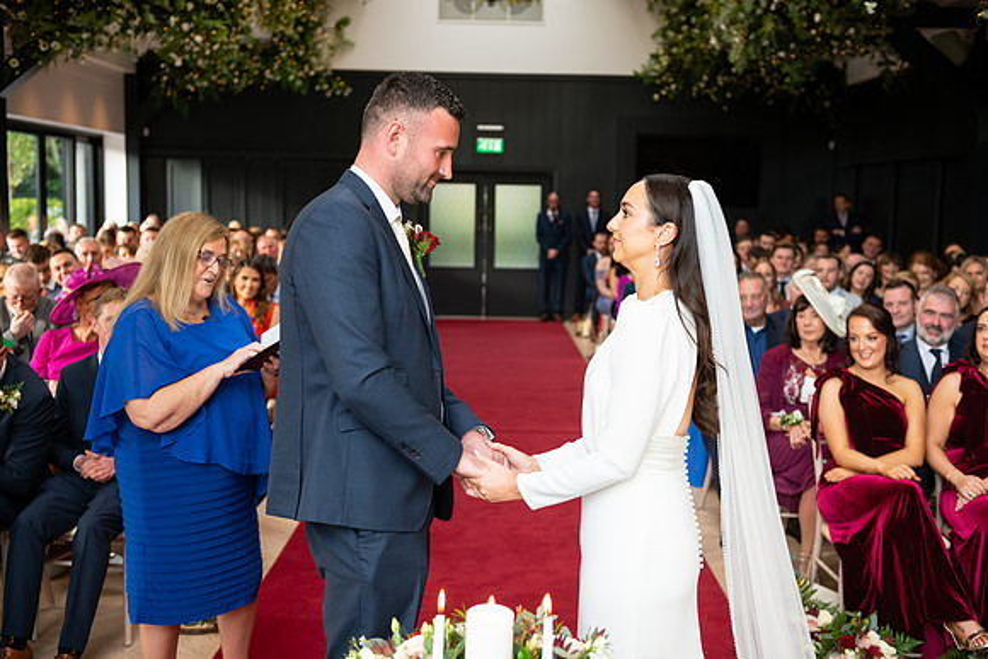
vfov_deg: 29.9
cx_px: 494
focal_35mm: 45
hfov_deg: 43.6
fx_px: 1235
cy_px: 330
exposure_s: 1/160
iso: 640
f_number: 3.5
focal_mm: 45
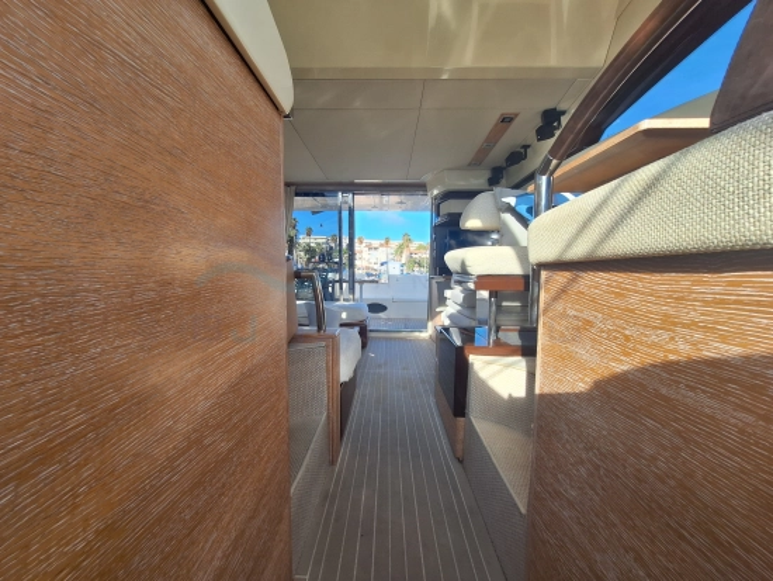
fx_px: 290
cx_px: 386
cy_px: 290
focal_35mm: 13
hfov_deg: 106.2
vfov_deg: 90.0
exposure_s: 1/377
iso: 40
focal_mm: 1.74
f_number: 2.2
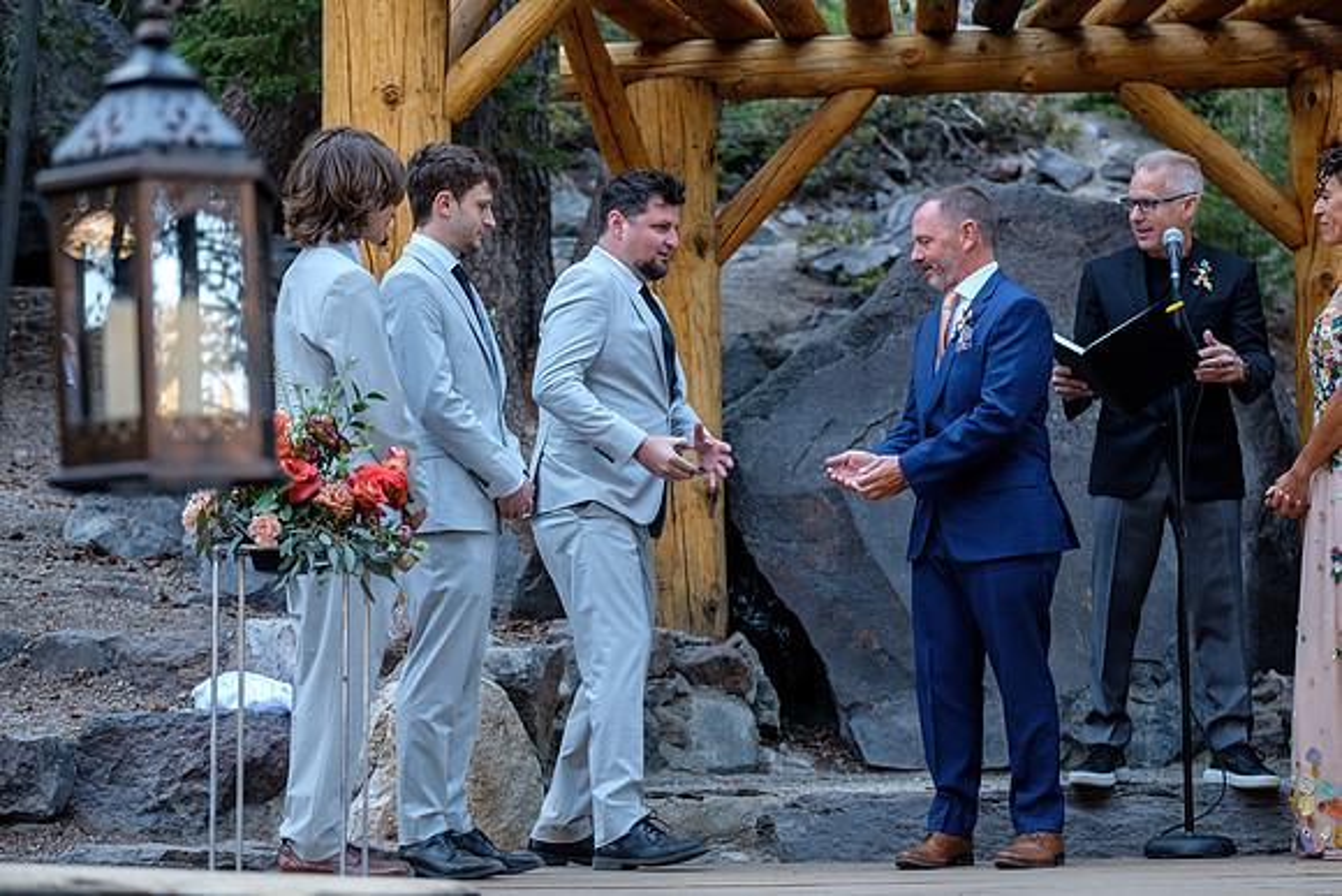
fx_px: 3132
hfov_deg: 24.2
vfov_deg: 16.3
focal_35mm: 84
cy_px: 448
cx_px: 671
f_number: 2.8
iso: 640
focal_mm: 56.3
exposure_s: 1/125
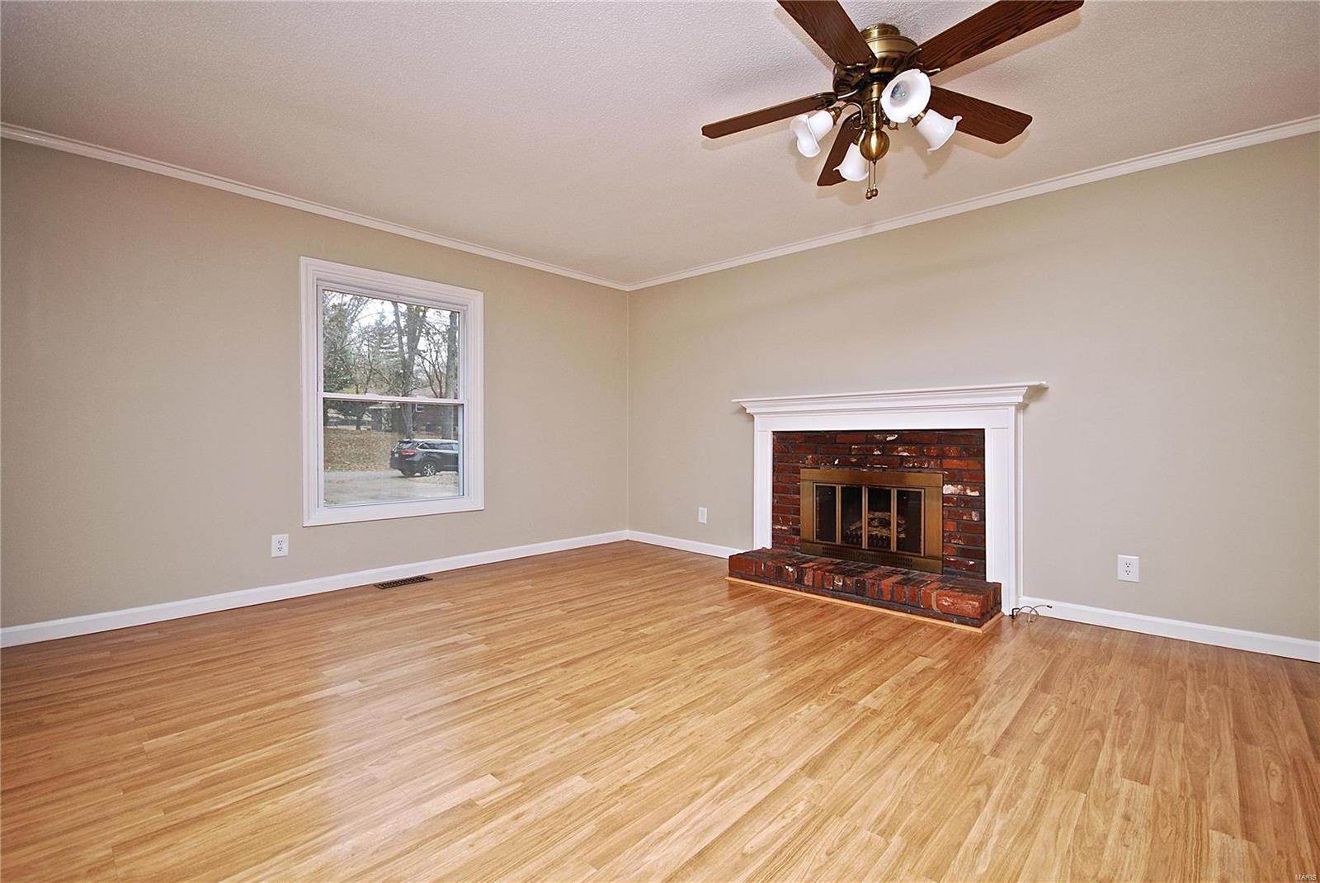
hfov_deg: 100.3
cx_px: 660
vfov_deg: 77.4
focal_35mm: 15
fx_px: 550
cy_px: 442
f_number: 4
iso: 200
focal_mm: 10
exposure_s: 1/60
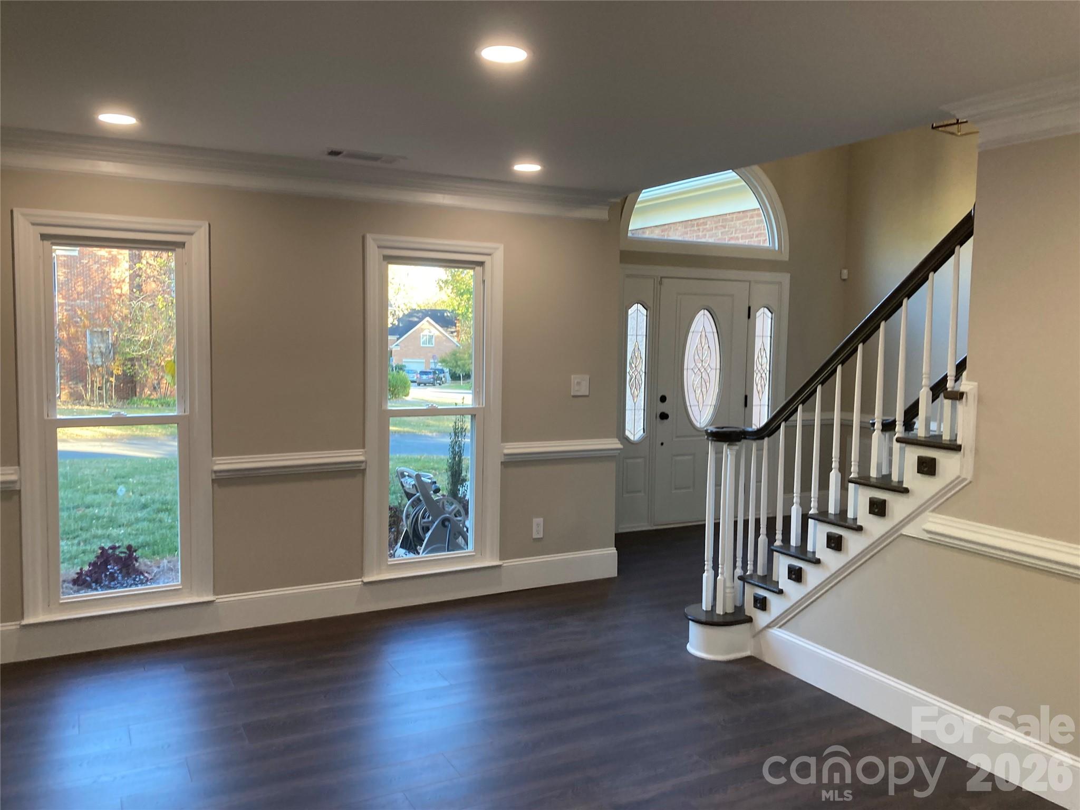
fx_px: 874
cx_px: 540
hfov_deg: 63.4
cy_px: 405
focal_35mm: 28
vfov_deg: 49.7
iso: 80
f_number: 1.8
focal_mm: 3.99
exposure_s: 1/60
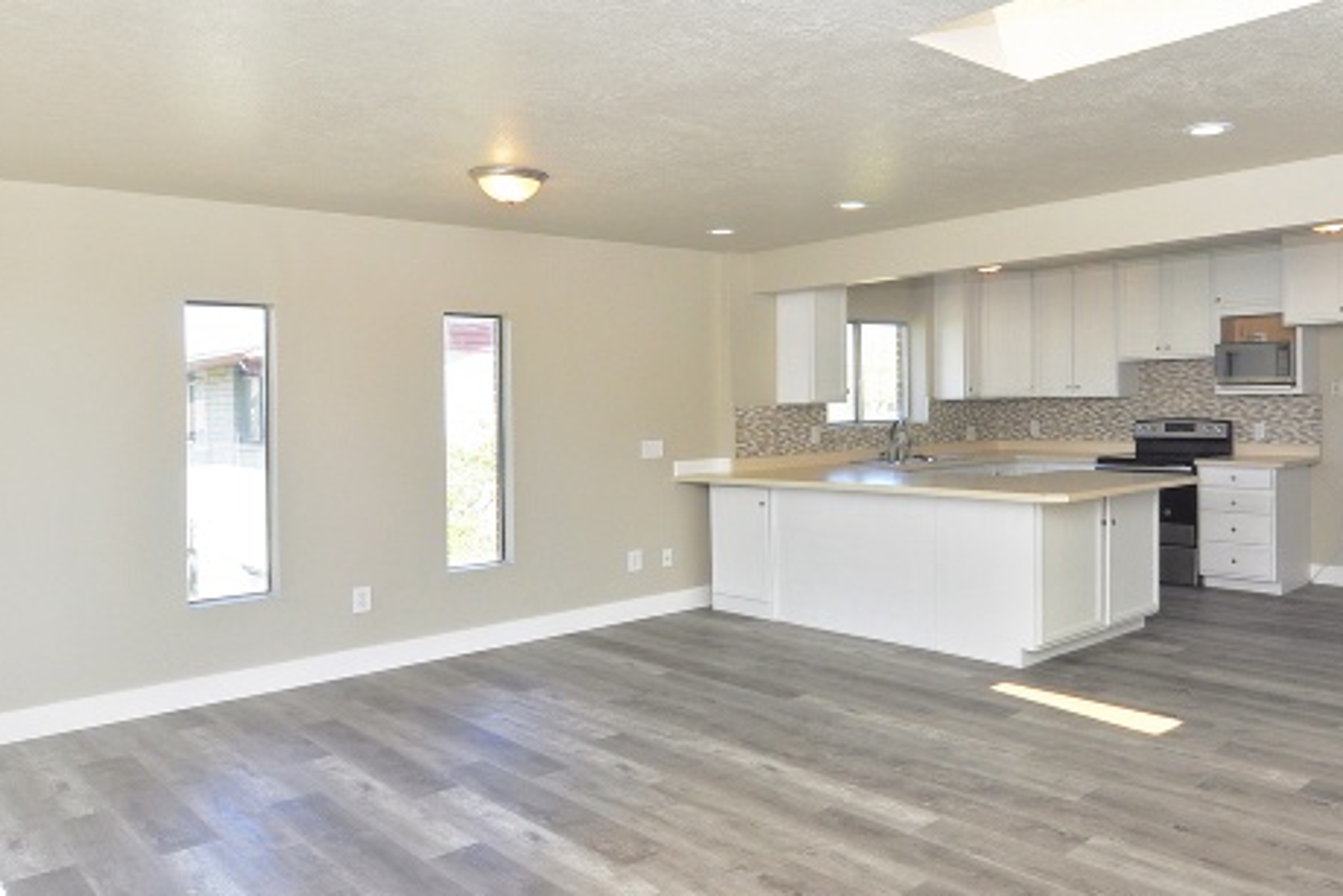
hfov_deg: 69.5
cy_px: 483
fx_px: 933
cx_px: 890
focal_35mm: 25
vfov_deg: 51.3
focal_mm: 12
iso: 200
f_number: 6.3
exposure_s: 1/160
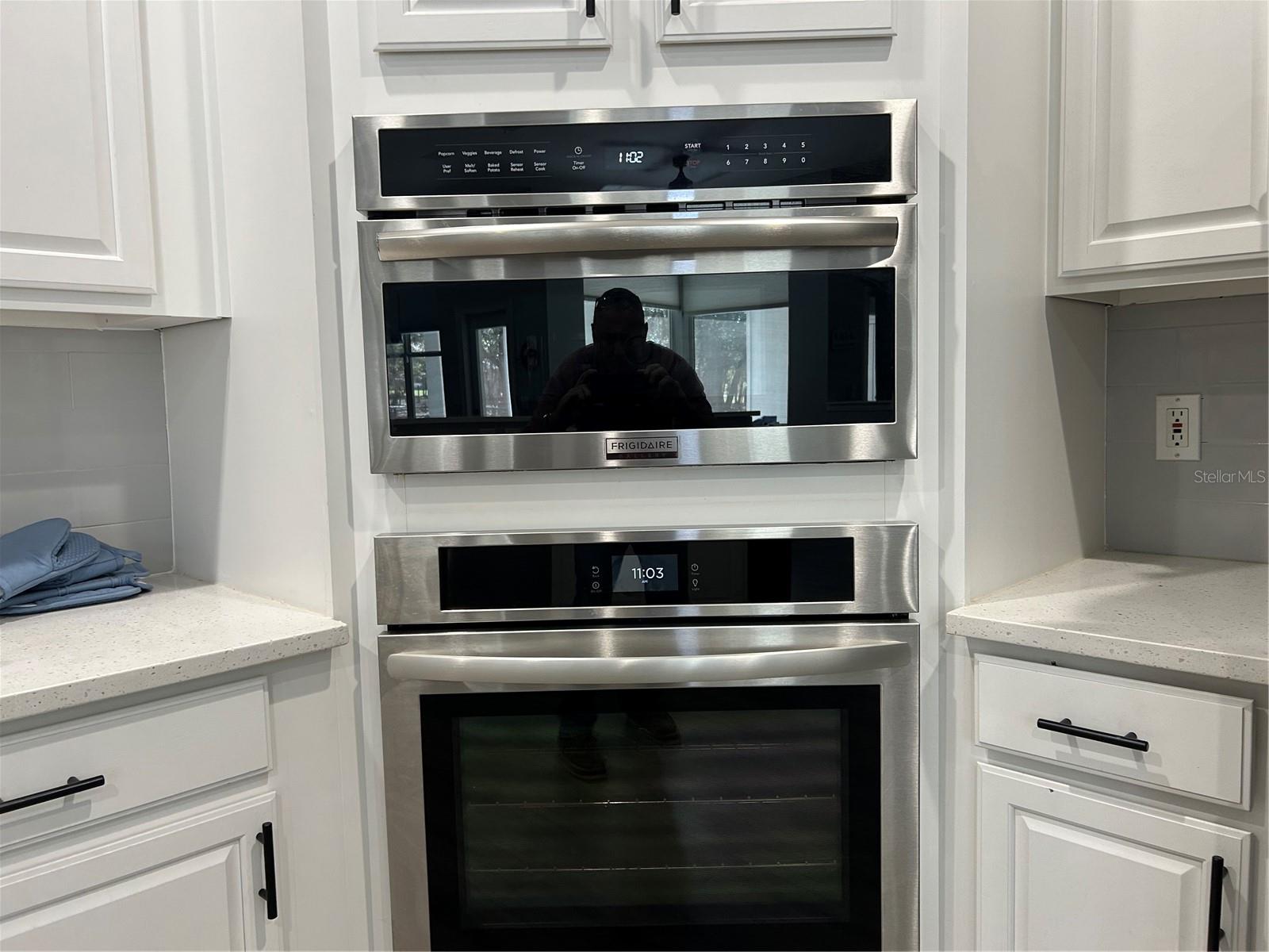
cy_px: 476
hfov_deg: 67.3
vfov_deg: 53.1
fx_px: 953
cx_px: 634
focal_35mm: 26
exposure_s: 1/60
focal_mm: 5.7
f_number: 1.5
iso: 125
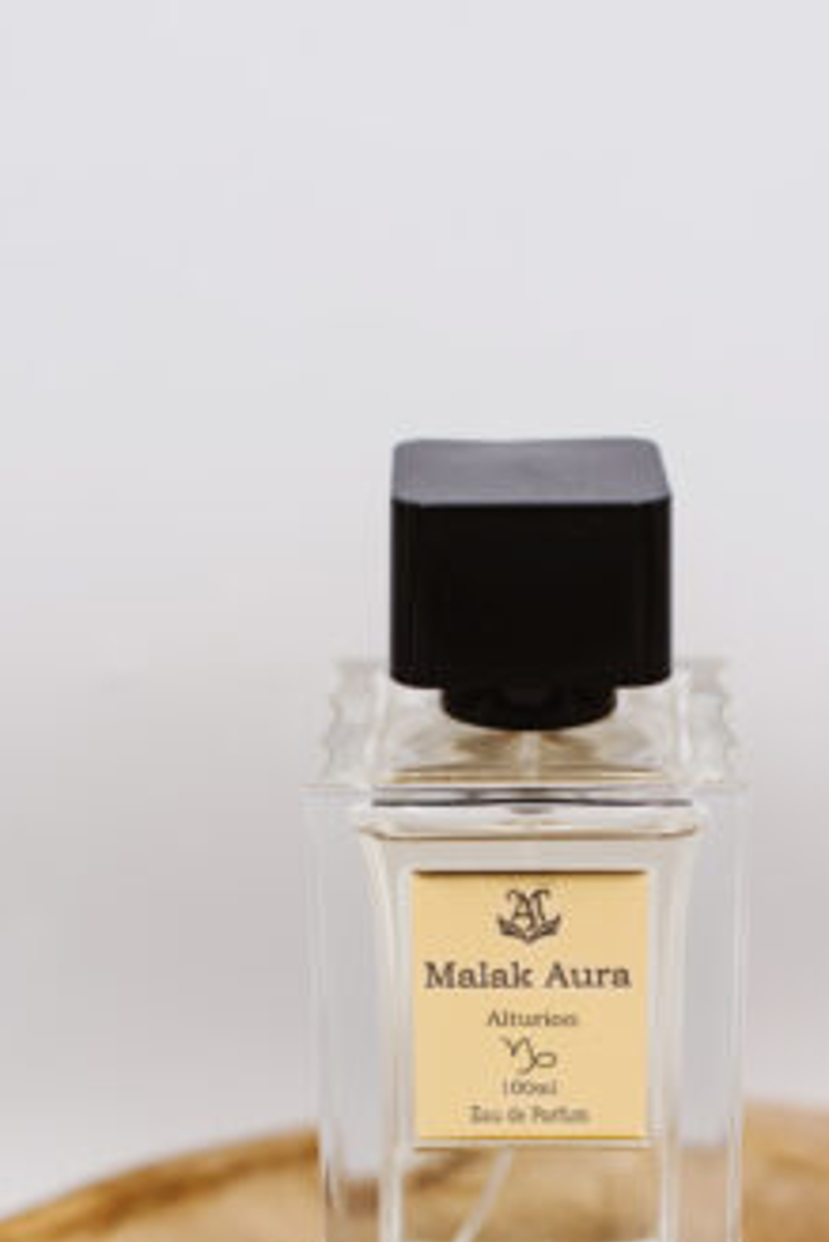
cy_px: 988
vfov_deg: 24.9
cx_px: 507
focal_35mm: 80
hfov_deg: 17.1
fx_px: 2760
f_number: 2.2
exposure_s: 1/250
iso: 50
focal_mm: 50
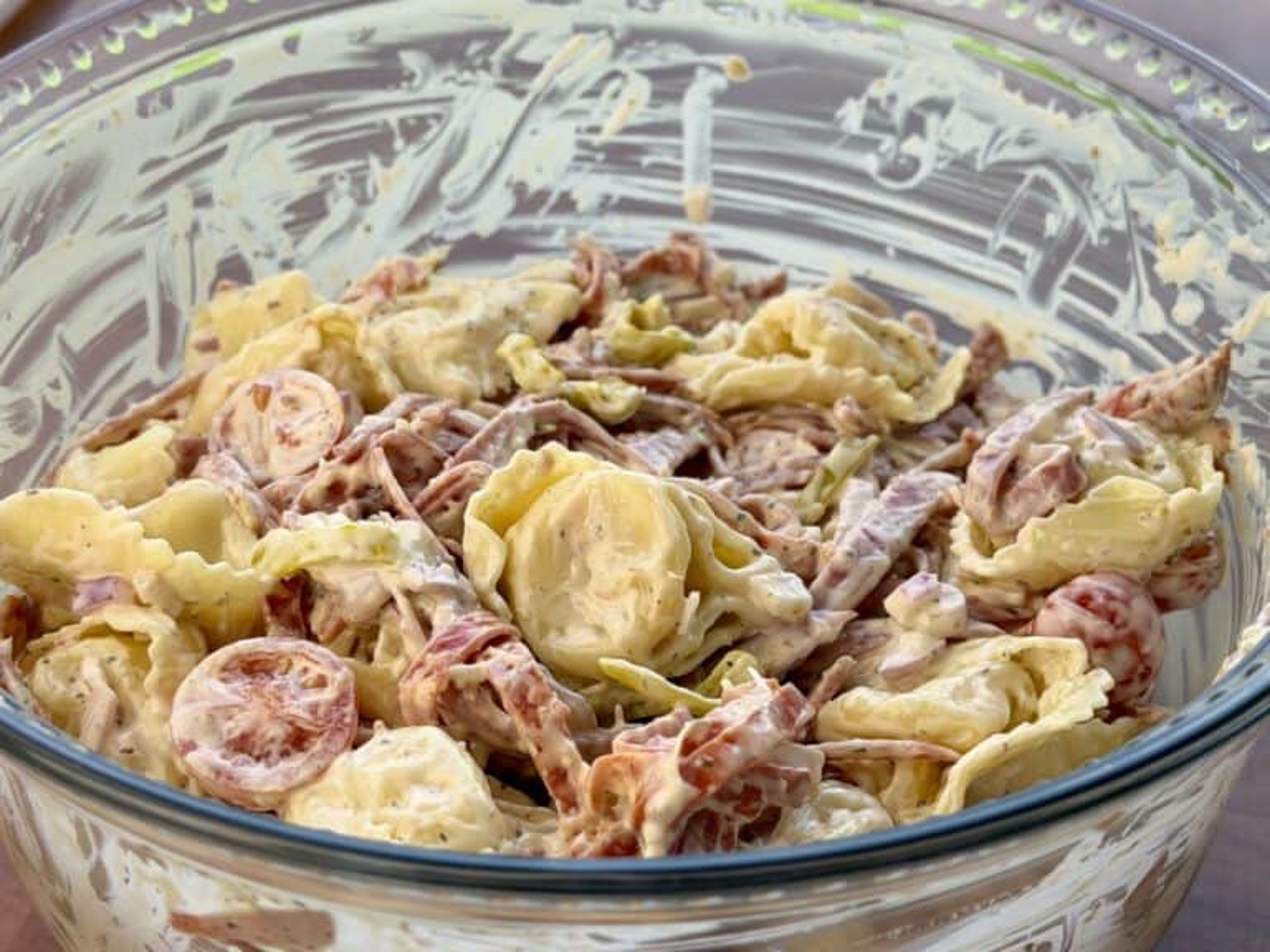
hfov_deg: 39.7
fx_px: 1761
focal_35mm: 48
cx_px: 635
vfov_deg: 30.3
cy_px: 476
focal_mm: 6.76
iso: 64
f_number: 1.78
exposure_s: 1/1085
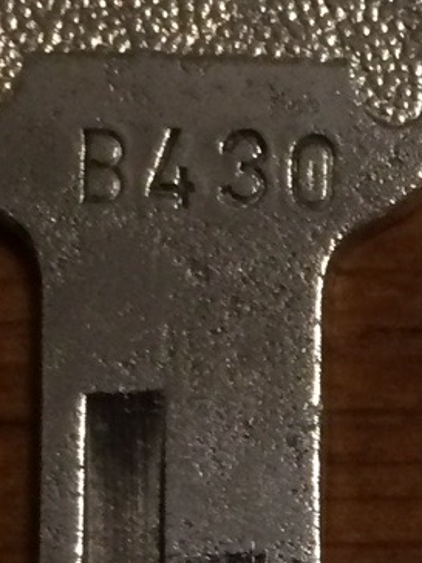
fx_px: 2649
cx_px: 861
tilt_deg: -84.4
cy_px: 662
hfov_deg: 8.6
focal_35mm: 163
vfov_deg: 11.9
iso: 125
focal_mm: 4.15
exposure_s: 1/30
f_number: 2.2
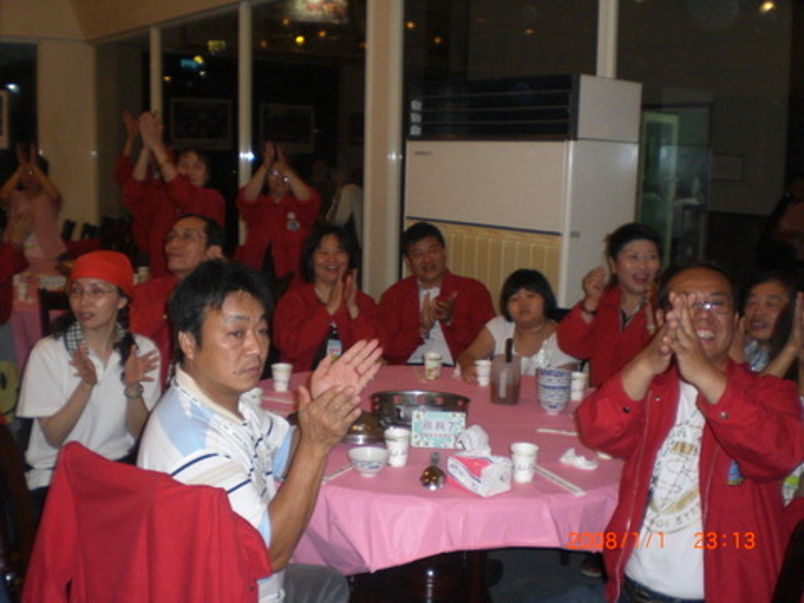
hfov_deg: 49.0
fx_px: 883
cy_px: 302
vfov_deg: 37.7
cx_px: 402
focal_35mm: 38
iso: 200
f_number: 3.1
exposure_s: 1/60
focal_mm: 6.3
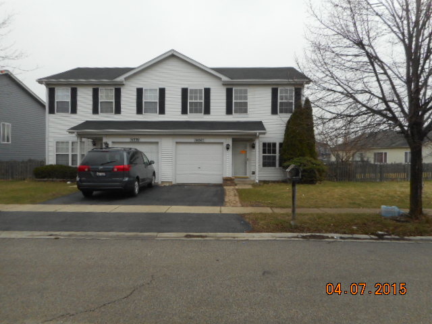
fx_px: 312
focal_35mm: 25
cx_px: 216
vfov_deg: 54.9
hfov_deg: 69.4
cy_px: 162
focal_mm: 4.5
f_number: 3.7
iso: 200
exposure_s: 1/640
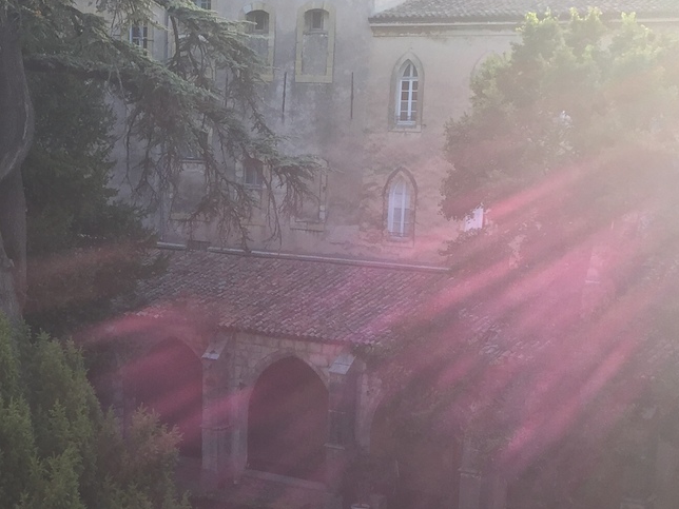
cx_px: 218
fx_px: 1412
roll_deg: -1.6
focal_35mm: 72
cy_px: 496
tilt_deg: -13.7
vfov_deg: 19.9
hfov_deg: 26.9
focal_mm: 4.15
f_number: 2.2
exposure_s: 1/191
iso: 32
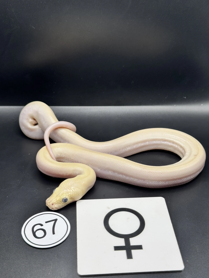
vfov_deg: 39.7
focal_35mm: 48
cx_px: 104
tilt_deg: -35.4
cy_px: 139
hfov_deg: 30.3
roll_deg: -1.5
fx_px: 386
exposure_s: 1/226
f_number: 1.78
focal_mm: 6.76
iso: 64
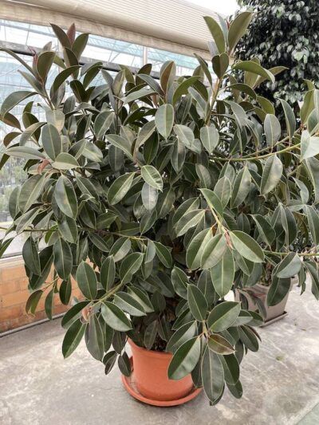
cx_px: 160
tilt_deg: -12.1
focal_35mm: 26
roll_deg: -1.4
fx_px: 319
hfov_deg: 53.1
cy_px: 212
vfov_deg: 67.3
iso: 40
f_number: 1.6
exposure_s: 1/121
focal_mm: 4.2
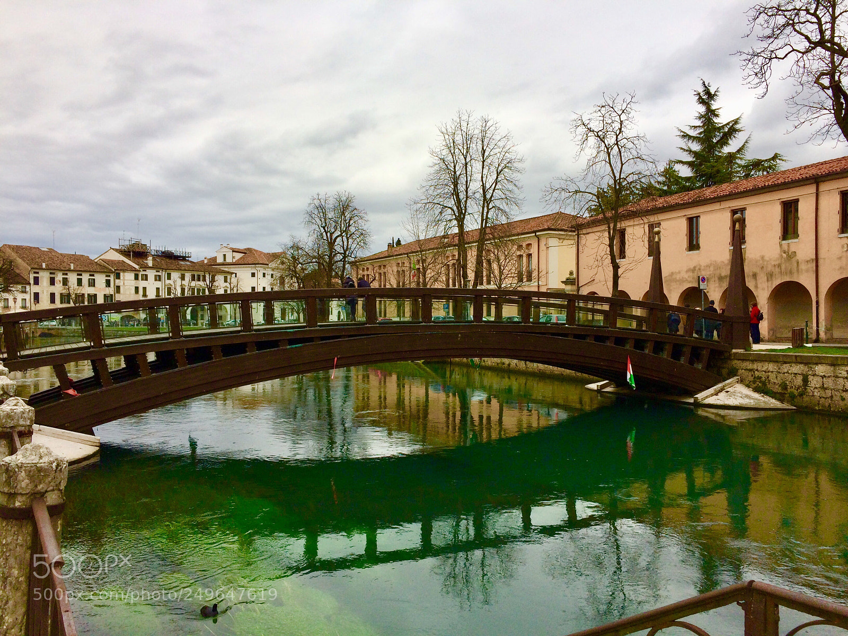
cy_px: 318
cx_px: 424
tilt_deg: -4.1
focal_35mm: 29
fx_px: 710
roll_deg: +1.5
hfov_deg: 61.7
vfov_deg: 48.2
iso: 32
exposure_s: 1/391
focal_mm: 4.15
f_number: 2.2
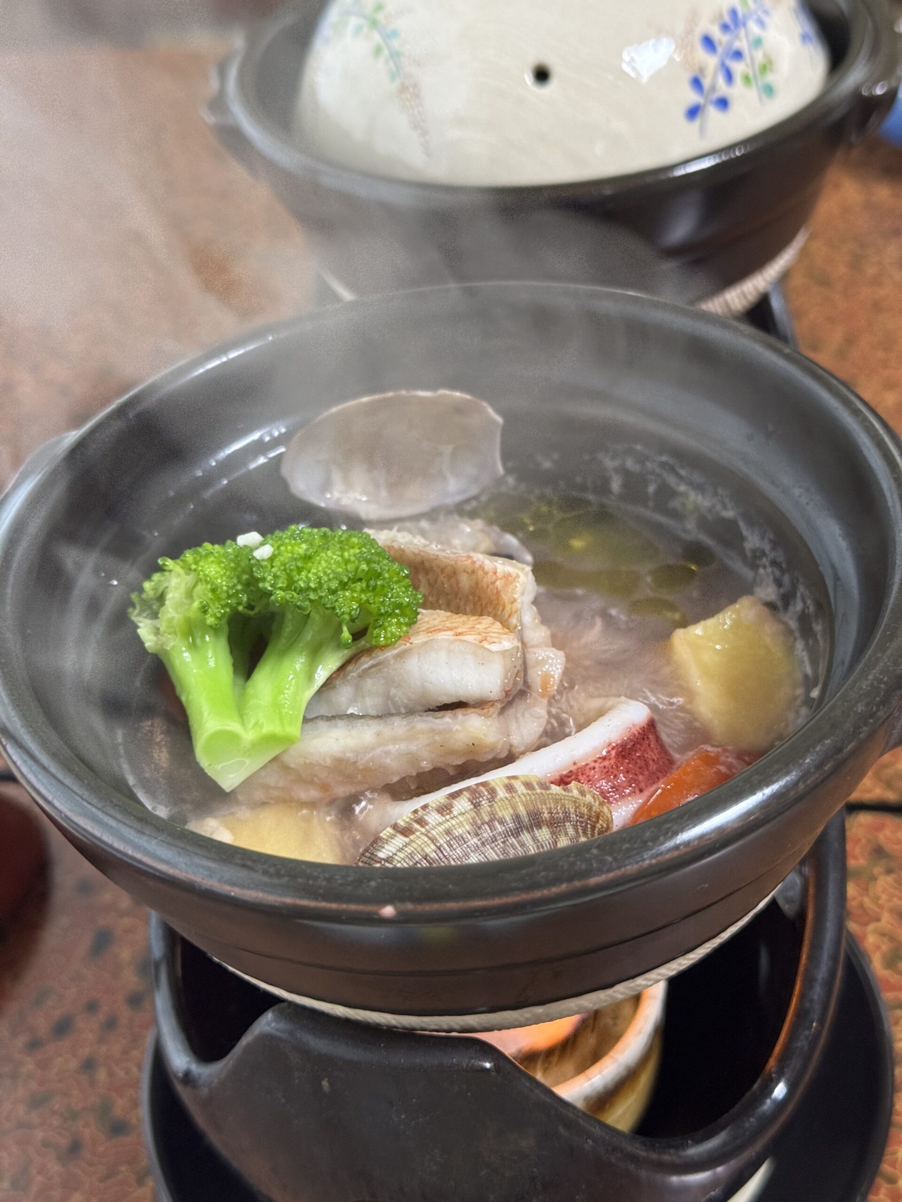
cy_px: 601
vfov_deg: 39.7
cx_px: 451
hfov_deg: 30.3
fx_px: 1668
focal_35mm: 48
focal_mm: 6.76
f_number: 1.78
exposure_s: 1/40
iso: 400
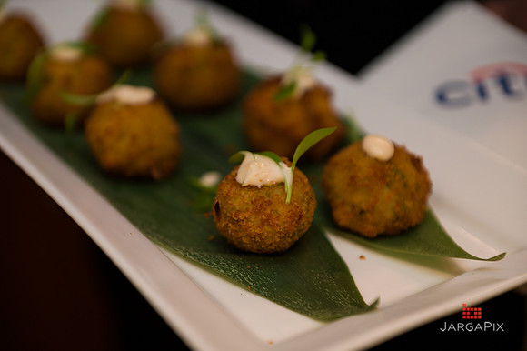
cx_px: 264
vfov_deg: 19.4
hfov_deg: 28.9
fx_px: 1024
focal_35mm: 70
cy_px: 176
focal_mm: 70
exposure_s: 1/125
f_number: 4
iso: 640
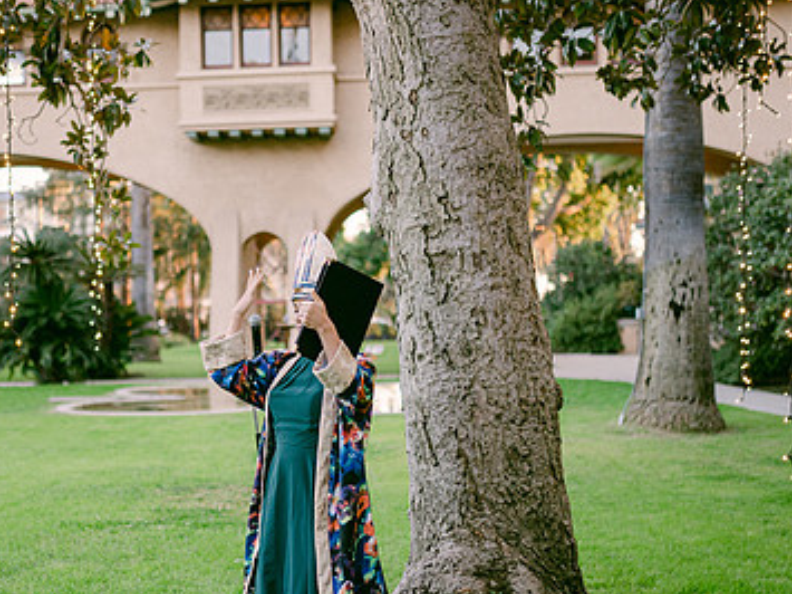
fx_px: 1258
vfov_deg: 26.4
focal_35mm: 55
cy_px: 380
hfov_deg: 34.7
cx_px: 279
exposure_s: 1/1250
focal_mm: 35
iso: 1000
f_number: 1.4
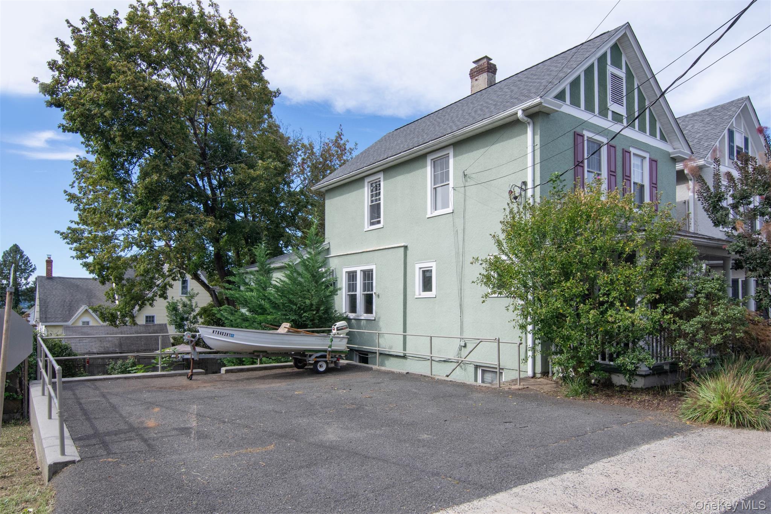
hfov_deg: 77.3
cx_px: 386
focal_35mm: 22
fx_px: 482
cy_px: 257
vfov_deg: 56.1
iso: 640
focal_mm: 15
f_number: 11
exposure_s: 1/500
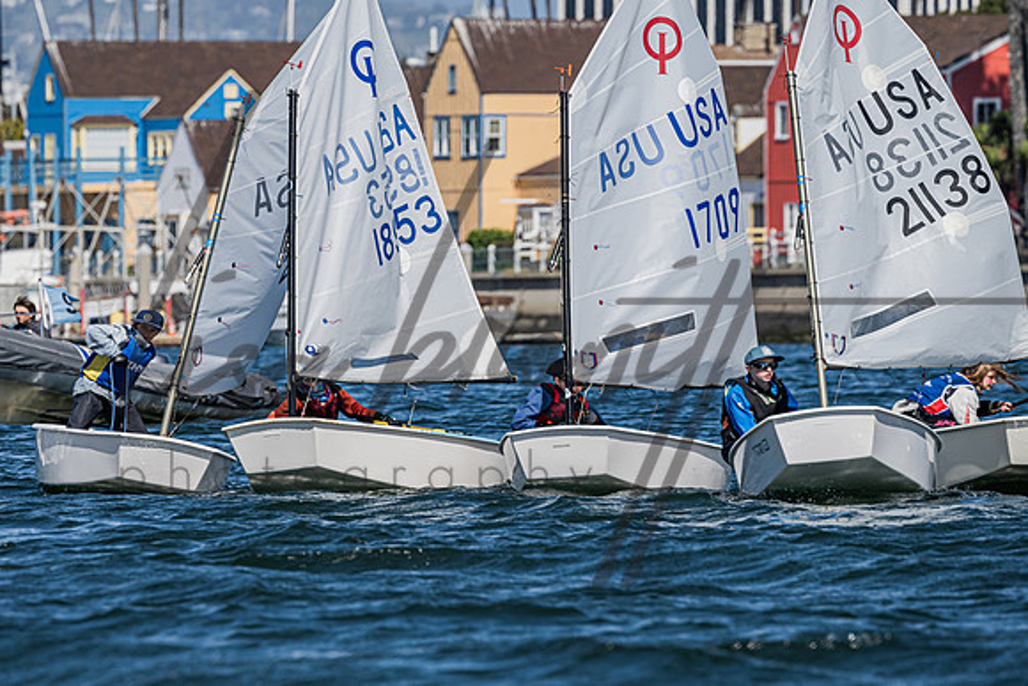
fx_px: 14608
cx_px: 371
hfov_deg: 4.0
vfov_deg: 2.7
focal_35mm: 511
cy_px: 439
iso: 320
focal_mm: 400
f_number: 9
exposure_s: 1/1250
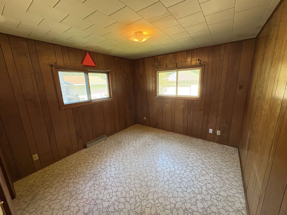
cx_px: 144
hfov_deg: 102.1
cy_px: 108
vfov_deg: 85.7
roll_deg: +2.2
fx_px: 116
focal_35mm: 14
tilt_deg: -12.7
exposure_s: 1/60
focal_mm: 2.22
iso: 320
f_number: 2.2
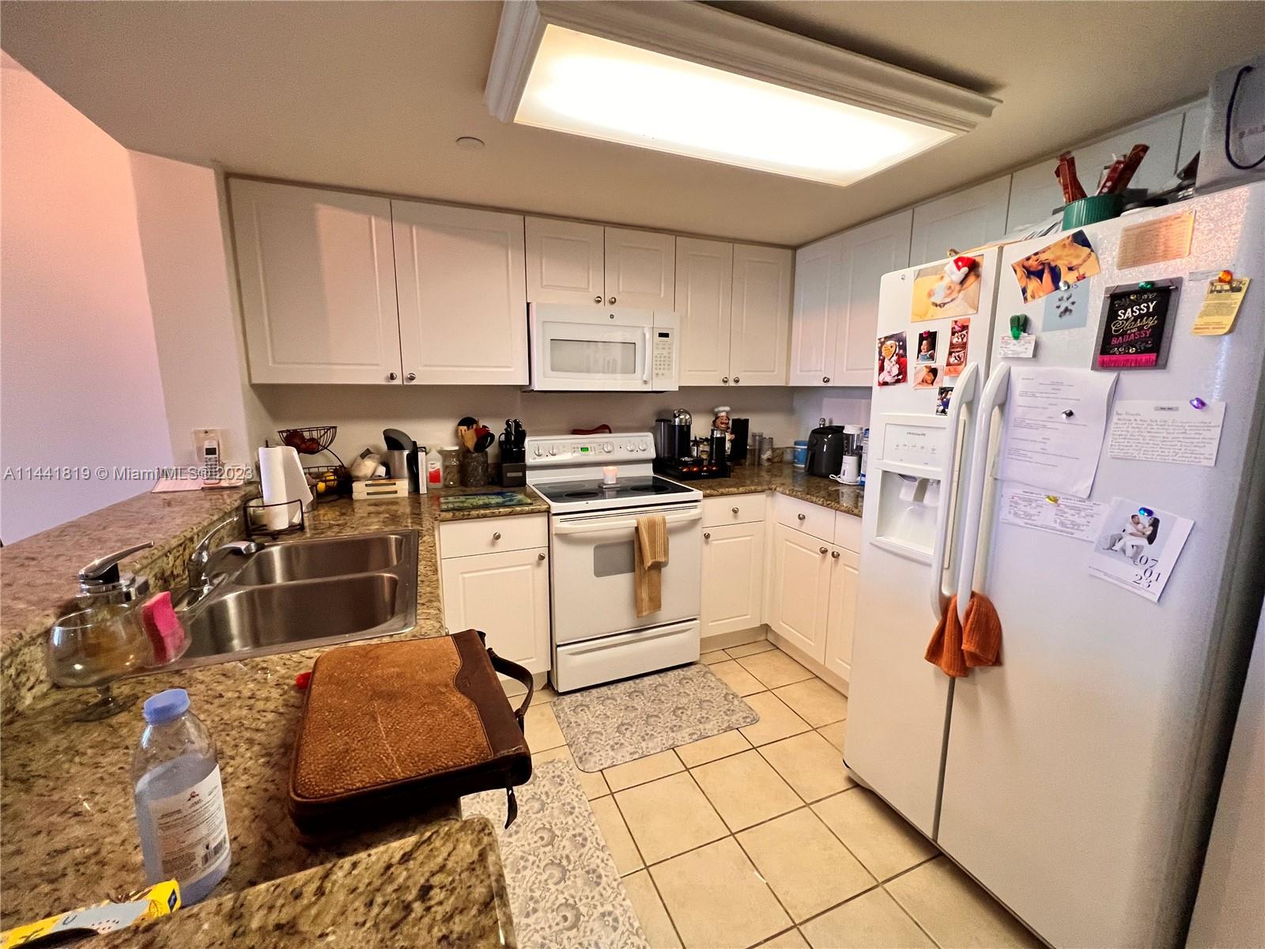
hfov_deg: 106.2
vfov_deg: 89.9
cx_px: 632
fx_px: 475
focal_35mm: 13
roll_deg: -0.2
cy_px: 474
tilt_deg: -9.7
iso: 320
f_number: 1.8
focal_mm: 1.57
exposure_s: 1/60
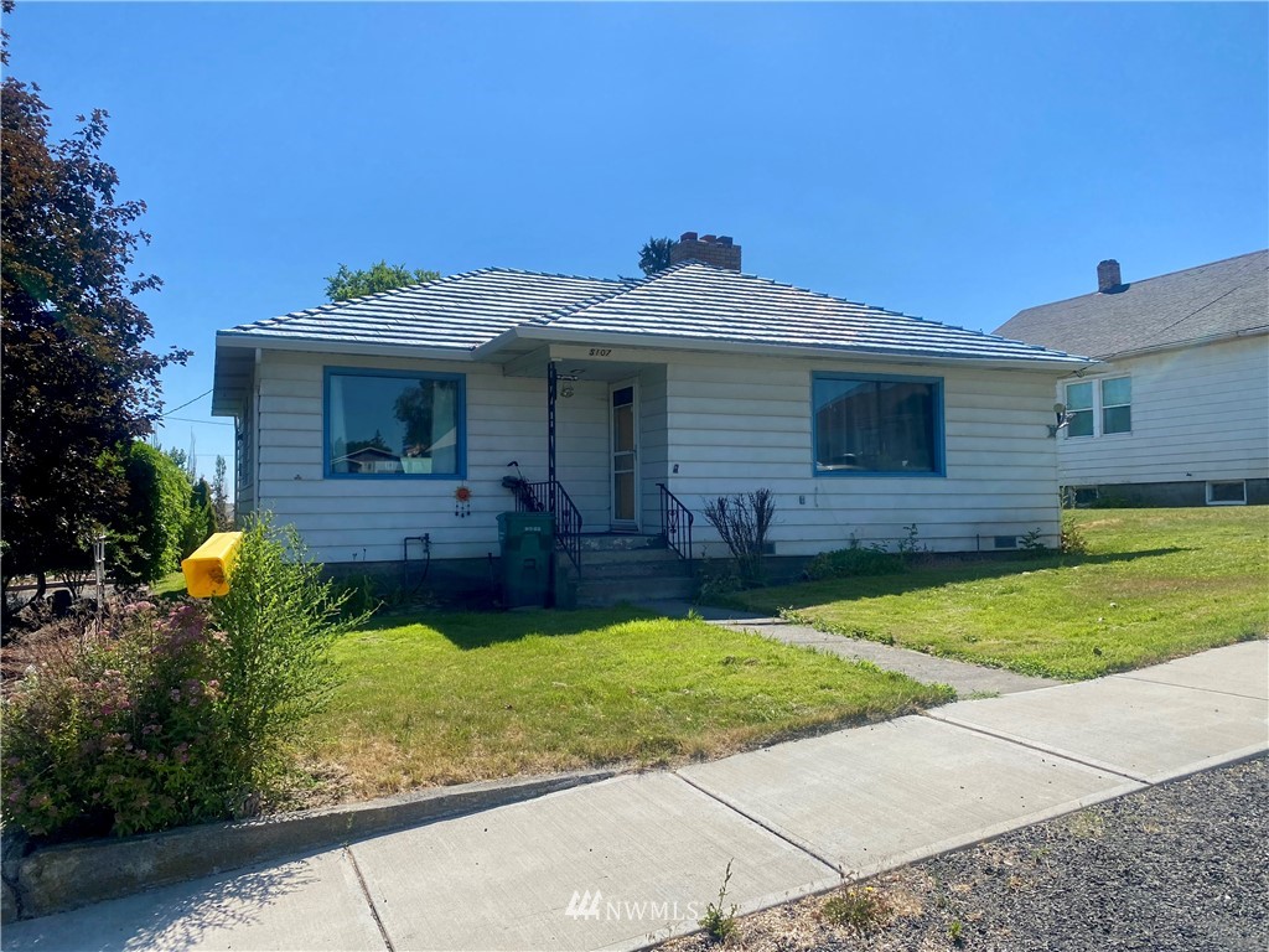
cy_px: 476
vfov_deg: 53.1
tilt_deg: +3.0
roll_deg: -1.3
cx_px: 634
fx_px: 953
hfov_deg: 67.3
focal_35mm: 26
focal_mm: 4.25
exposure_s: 1/3731
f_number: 1.8
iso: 32
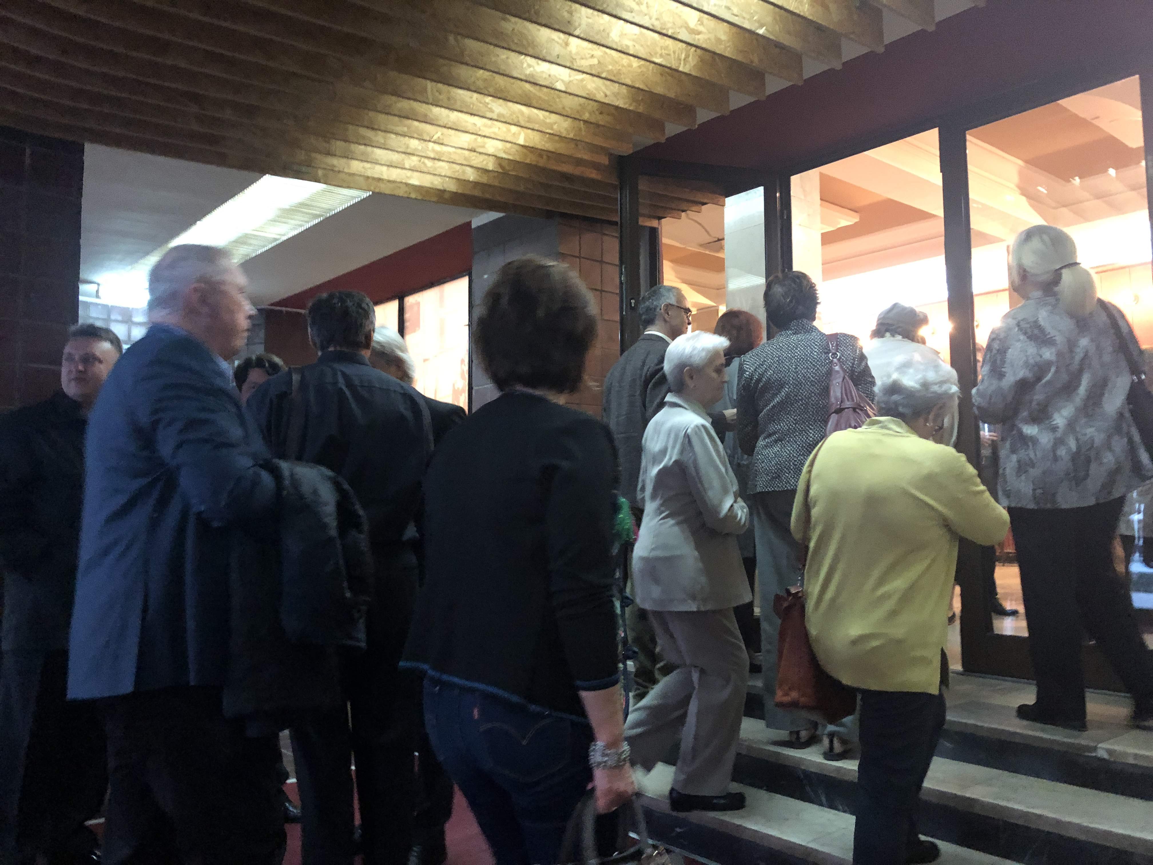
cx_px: 576
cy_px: 432
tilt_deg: +5.5
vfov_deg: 49.7
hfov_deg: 63.4
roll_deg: +0.7
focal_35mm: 28
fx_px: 933
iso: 640
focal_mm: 3.99
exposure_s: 1/25
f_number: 1.8
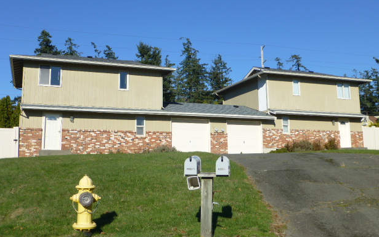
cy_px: 101
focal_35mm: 43
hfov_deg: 46.2
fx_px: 444
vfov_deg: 29.9
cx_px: 192
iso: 100
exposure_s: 1/1600
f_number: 3.9
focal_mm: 6.9
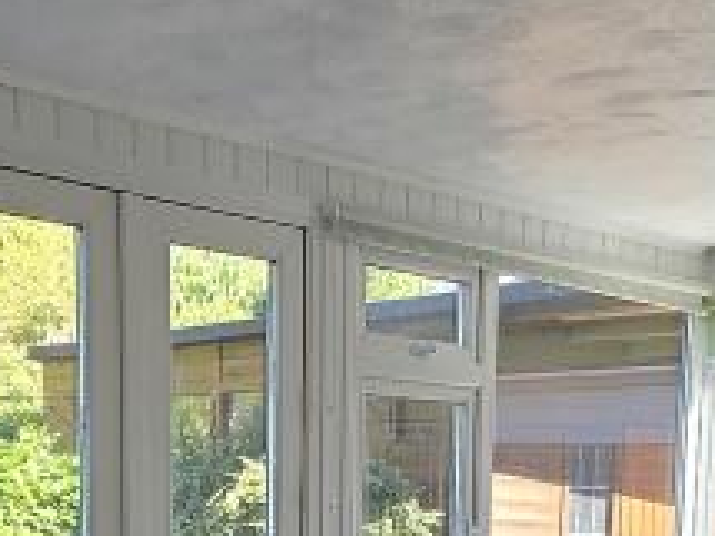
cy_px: 726
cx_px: 382
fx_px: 1280
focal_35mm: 62
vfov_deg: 21.1
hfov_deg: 31.2
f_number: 2.2
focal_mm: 1.7
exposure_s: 1/100
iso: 40
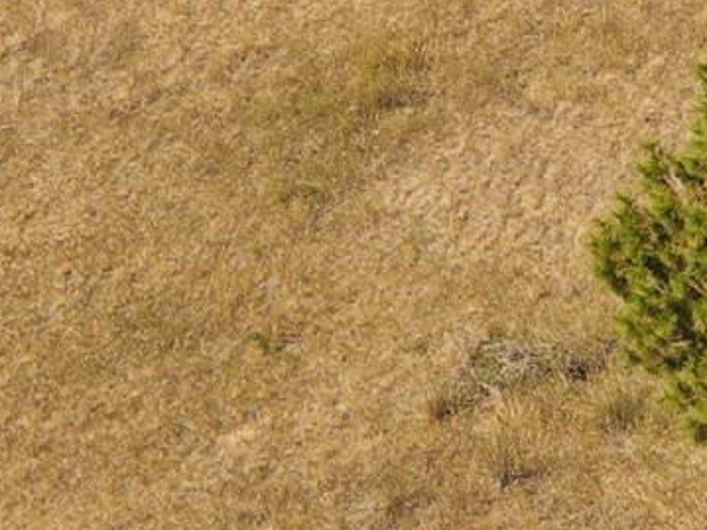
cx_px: 585
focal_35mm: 107
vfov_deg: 13.0
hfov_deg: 18.2
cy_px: -296
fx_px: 2185
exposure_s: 1/640
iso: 100
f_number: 2.8
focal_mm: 4.5
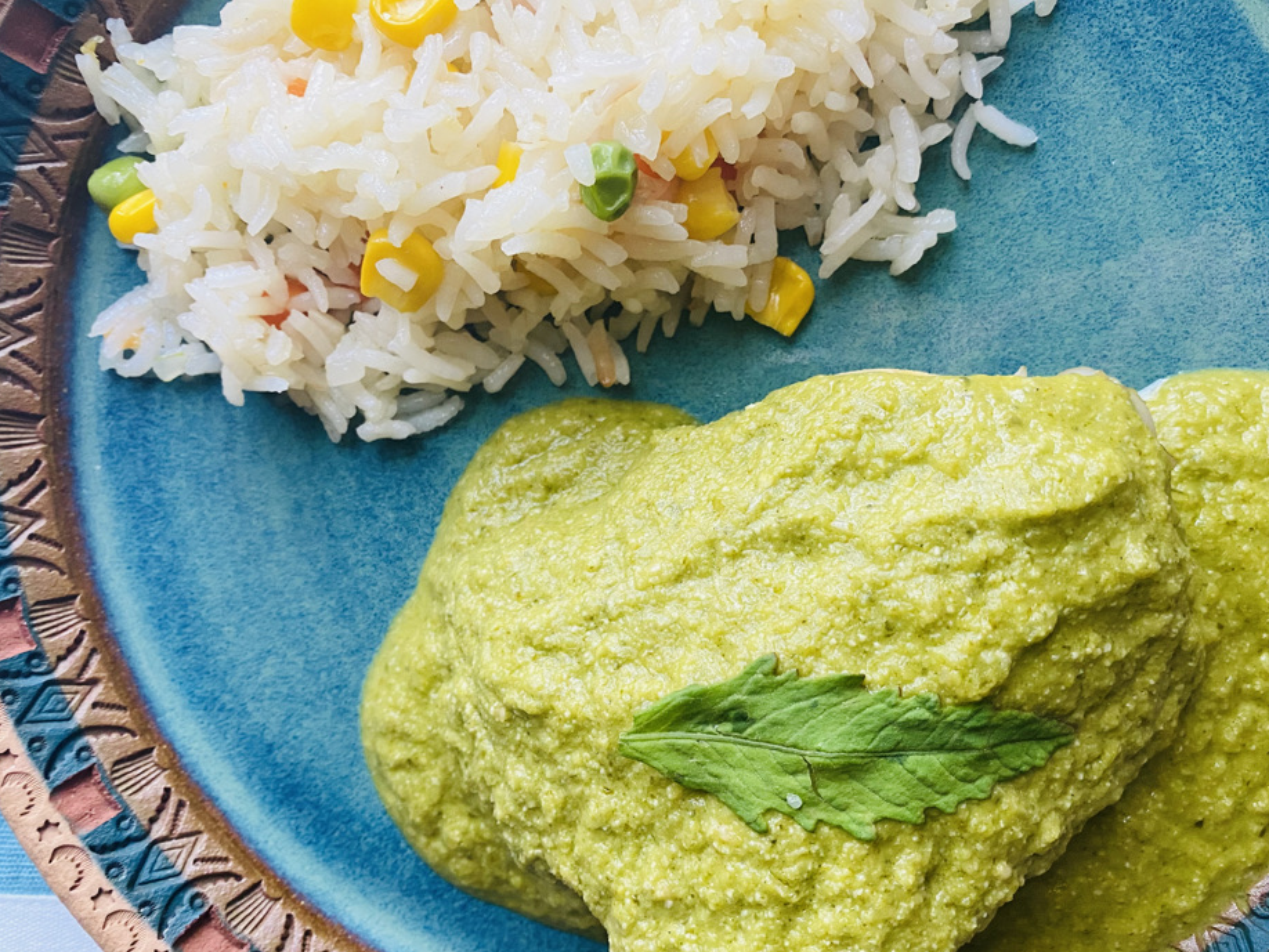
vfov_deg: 48.2
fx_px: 1063
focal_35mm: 29
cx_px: 691
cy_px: 464
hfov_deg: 61.5
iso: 125
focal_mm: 4.25
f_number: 1.8
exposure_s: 1/99
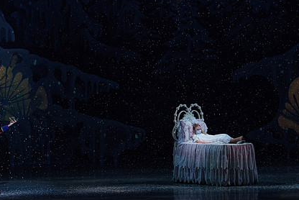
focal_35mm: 234
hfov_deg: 8.8
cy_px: 76
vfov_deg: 5.9
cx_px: 137
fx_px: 1945
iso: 5000
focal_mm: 168
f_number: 5
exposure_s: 1/320
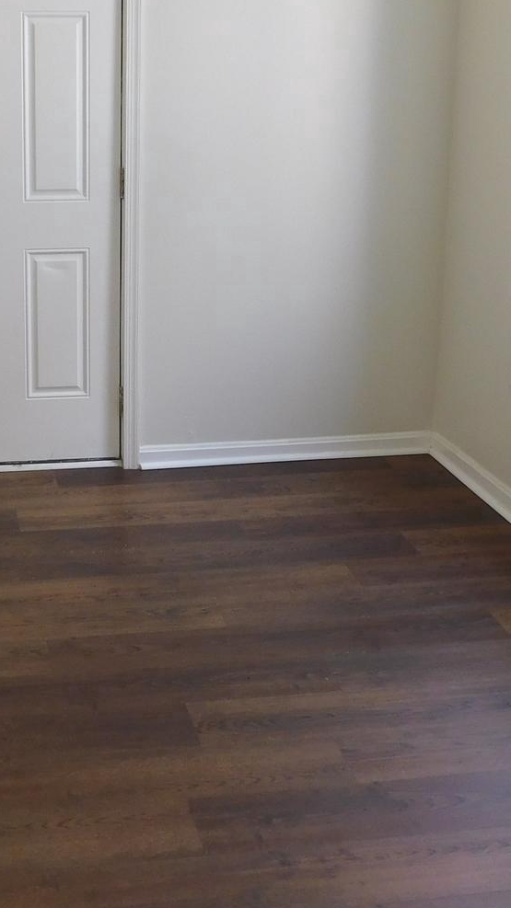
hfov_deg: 22.7
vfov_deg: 39.3
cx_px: 99
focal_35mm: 52
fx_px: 1253
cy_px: 285
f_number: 3
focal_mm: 4
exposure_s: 1/40
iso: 125
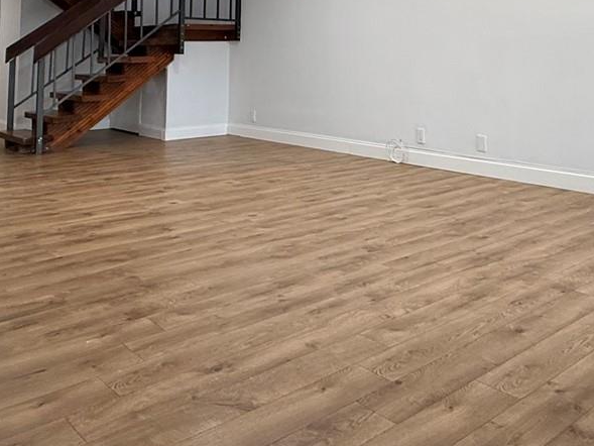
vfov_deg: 34.6
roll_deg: +0.3
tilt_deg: +4.7
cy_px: 10
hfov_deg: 48.5
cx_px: 369
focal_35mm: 38
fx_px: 652
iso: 200
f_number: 2.2
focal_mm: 2.22
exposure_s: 1/147
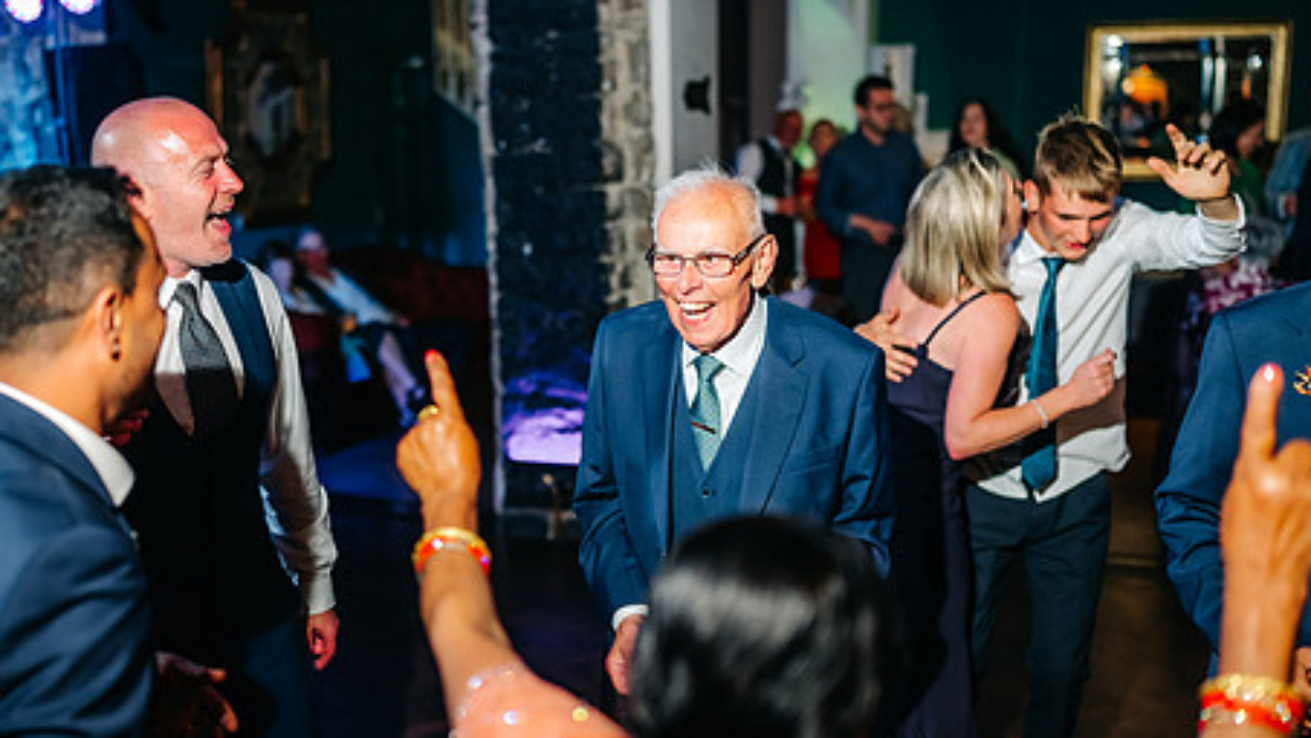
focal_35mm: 47
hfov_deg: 43.5
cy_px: 433
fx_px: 1634
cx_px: 541
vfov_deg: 25.4
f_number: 1.6
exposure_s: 1/200
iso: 400
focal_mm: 35
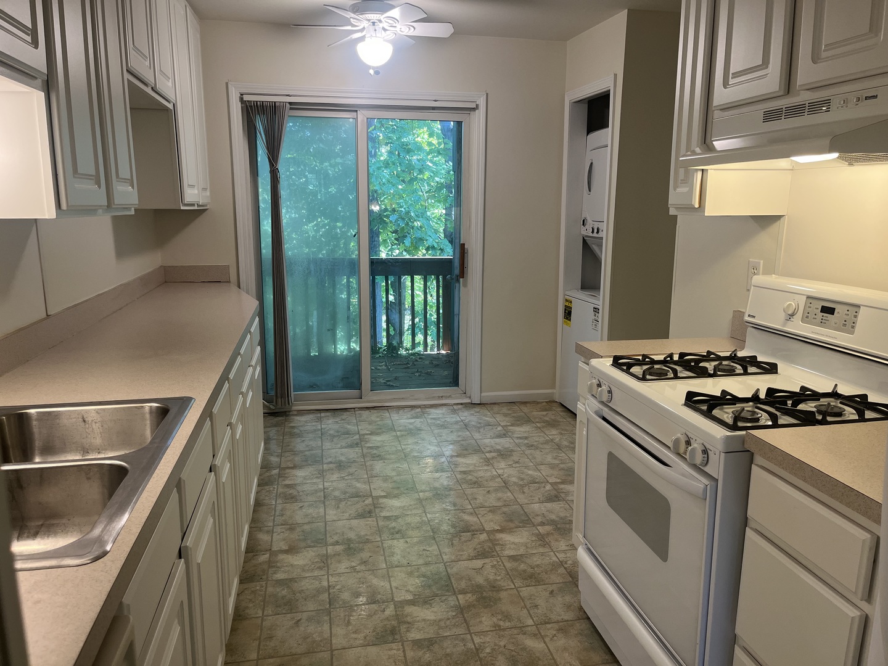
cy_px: 333
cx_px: 444
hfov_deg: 67.3
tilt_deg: -11.7
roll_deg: -0.3
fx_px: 667
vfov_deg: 53.1
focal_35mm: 26
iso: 100
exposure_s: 1/120
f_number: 1.6
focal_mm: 5.1
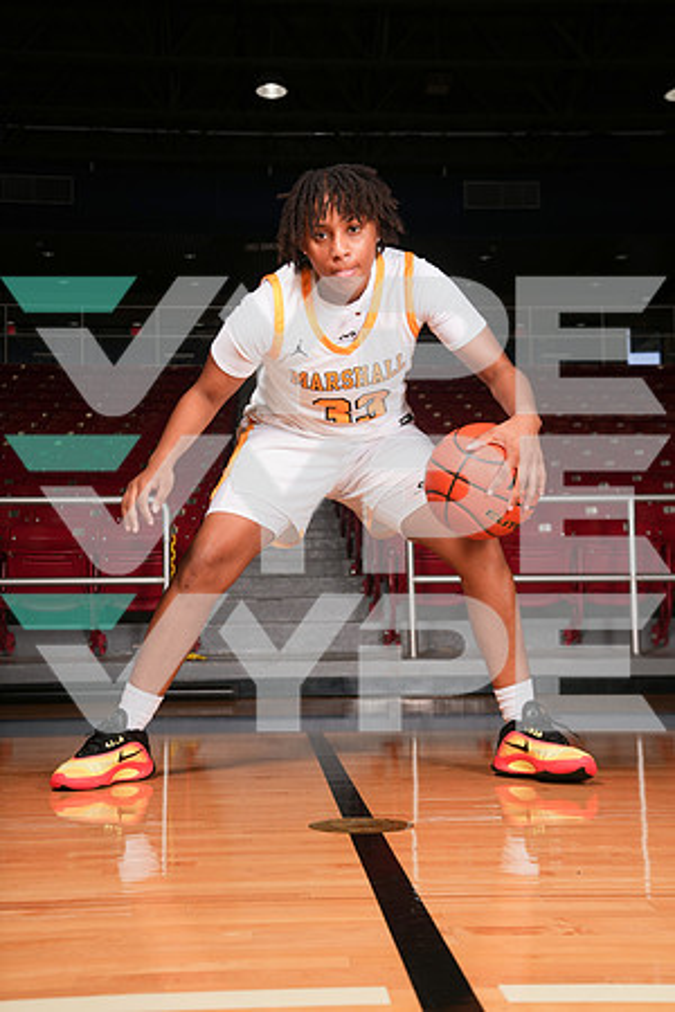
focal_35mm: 46
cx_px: 338
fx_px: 1294
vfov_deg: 42.7
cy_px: 506
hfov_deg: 29.2
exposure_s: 1/200
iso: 250
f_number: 6.3
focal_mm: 46
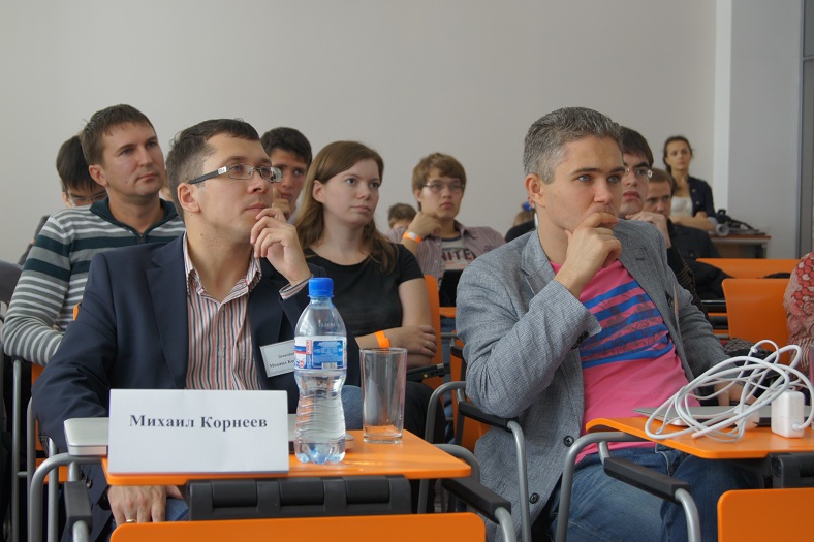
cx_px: 402
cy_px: 270
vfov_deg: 19.9
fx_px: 1549
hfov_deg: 29.5
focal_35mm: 69
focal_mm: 45
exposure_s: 1/80
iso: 200
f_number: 6.3
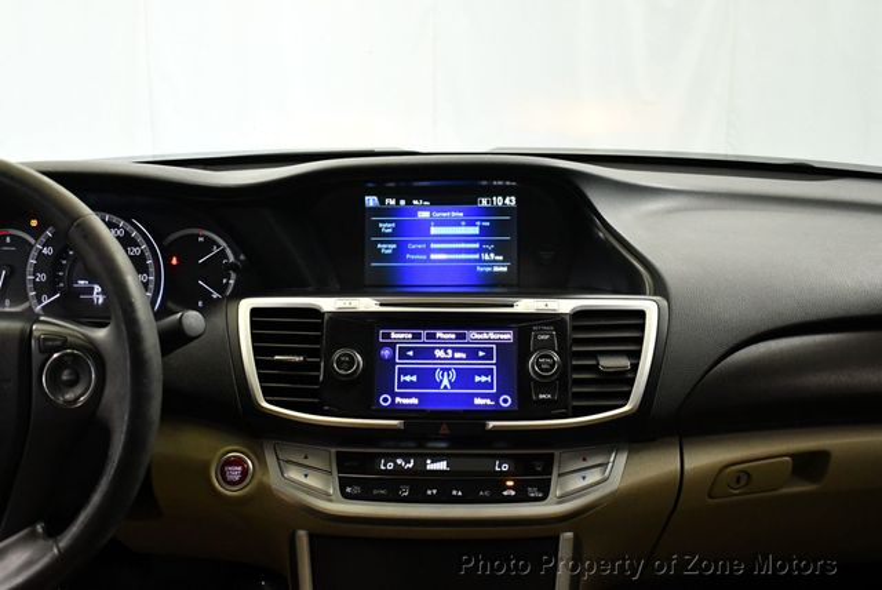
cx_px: 441
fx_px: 883
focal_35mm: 36
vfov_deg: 36.9
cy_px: 295
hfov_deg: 53.1
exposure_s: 1/125
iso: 2800
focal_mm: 18
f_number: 3.5
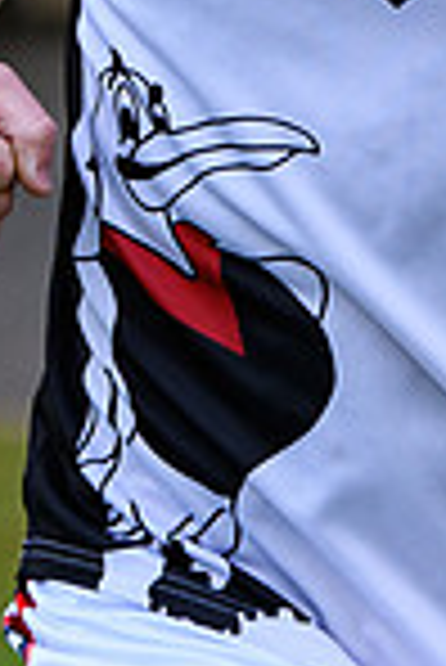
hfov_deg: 1.2
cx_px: 677
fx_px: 21078
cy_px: -404
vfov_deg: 1.8
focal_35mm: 1137
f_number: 2.8
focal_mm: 122
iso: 320
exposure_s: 1/1250
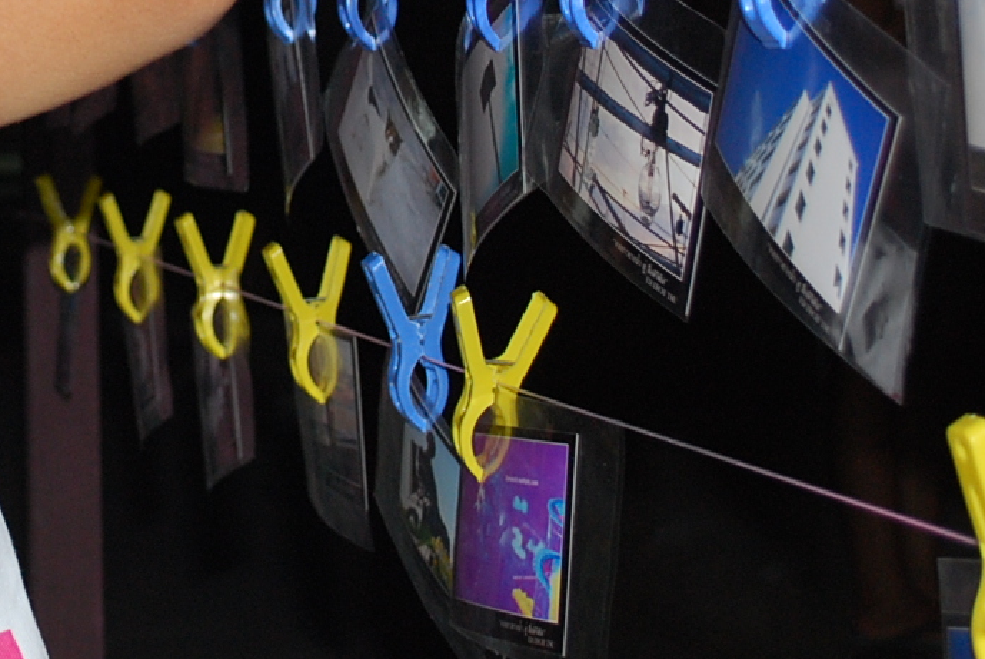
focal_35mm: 118
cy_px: -66
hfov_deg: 16.8
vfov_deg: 11.5
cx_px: -94
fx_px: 3232
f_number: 4.5
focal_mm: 28
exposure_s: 1/40
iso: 400
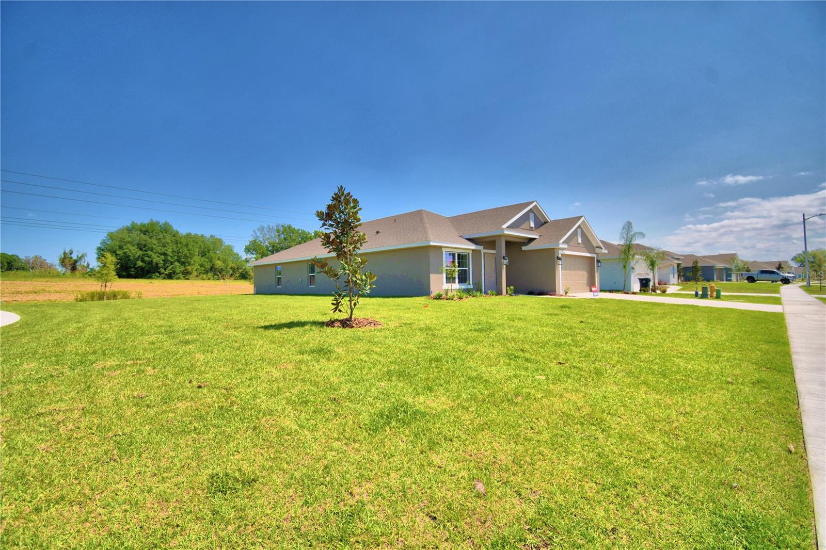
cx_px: 413
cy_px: 275
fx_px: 344
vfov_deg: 77.3
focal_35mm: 15
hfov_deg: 100.4
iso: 100
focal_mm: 10
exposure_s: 1/2000
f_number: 4.5
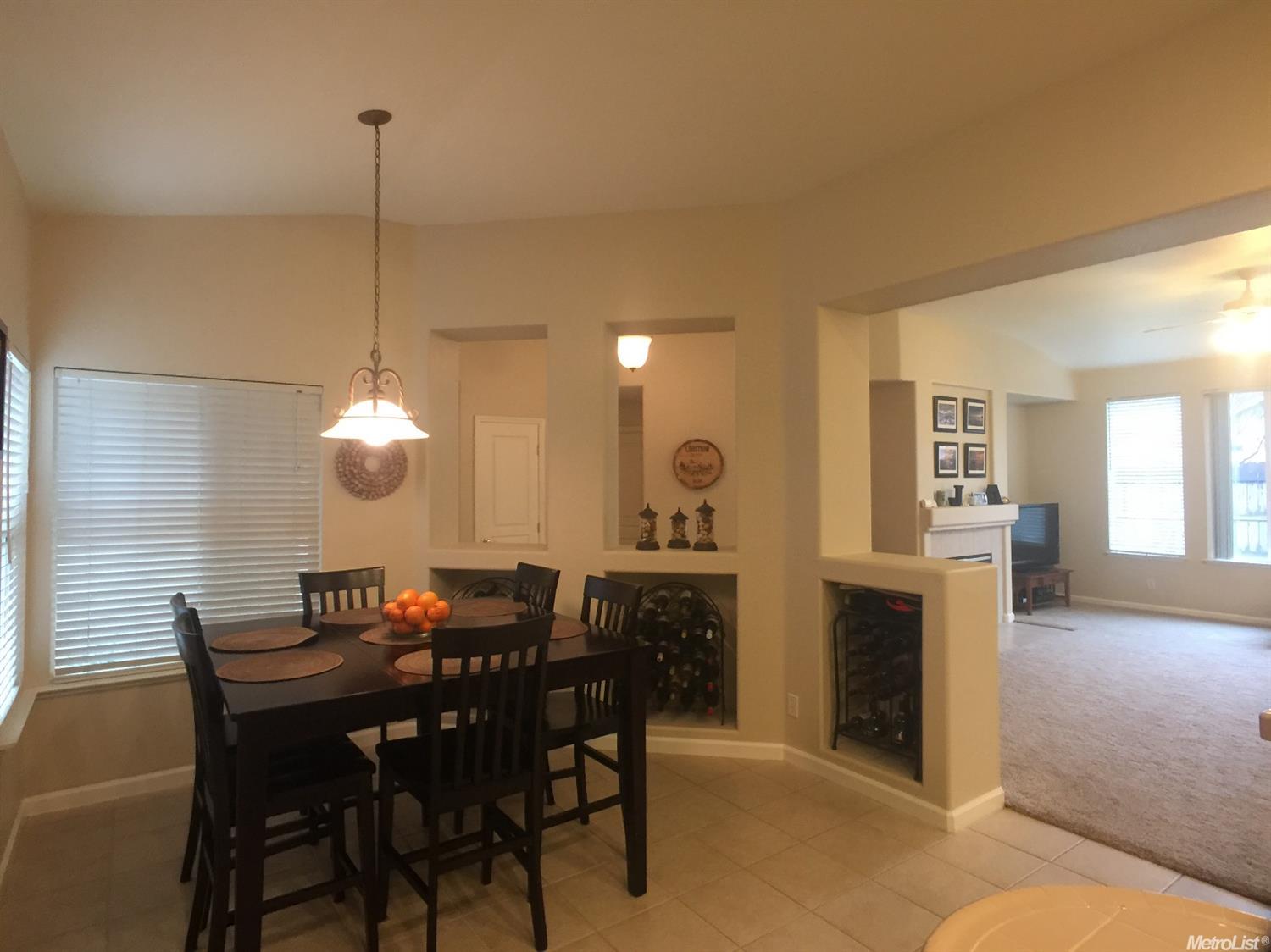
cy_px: 476
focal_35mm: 29
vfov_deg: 48.2
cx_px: 636
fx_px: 1064
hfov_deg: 61.7
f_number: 2.2
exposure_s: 1/15
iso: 100
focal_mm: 4.15
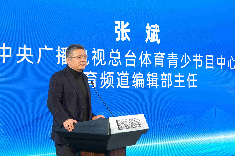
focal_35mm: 70
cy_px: 78
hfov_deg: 28.8
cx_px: 118
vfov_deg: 19.5
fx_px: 457
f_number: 4
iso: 1600
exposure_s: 1/160
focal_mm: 46.6
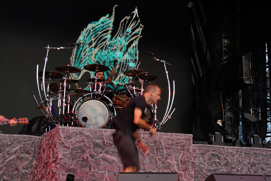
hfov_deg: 32.9
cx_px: 137
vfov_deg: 22.2
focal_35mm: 61
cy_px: 110
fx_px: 459
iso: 100
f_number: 4.5
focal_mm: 49
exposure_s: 1/60
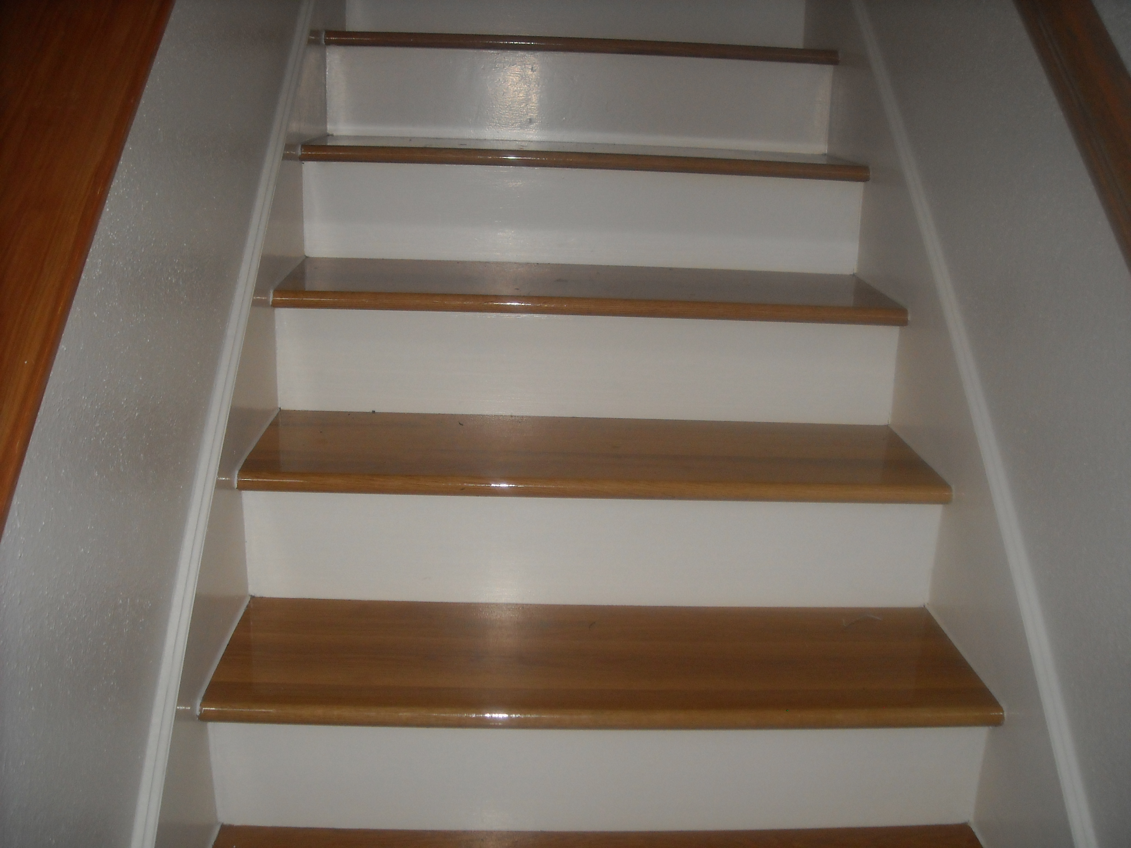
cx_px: 566
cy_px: 424
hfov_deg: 52.6
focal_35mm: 35
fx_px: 1144
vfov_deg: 40.7
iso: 200
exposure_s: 1/60
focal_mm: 5.7
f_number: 2.8
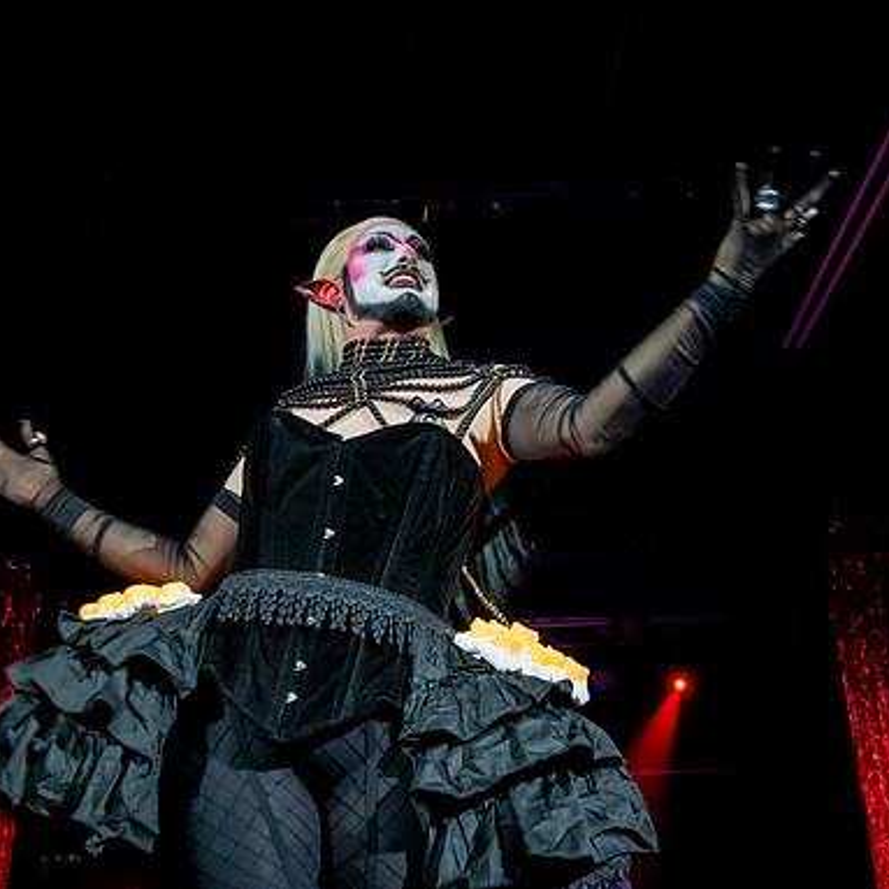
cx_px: 388
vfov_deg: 37.6
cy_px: 443
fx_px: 1308
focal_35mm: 45
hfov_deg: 37.5
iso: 6400
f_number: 8
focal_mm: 35
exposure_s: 1/60
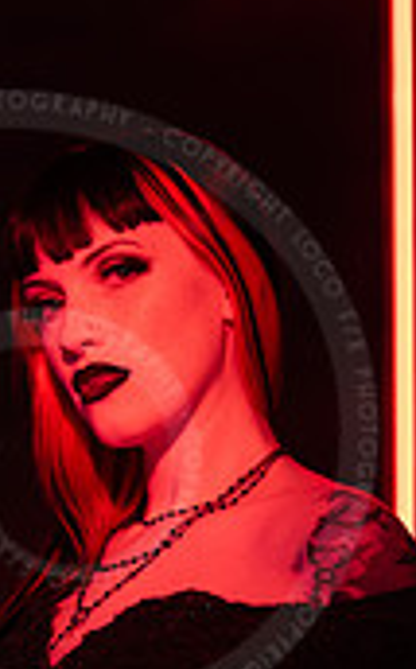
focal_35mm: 227
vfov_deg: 9.2
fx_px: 4132
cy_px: 564
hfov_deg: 5.8
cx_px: 109
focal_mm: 85
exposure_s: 1/320
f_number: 1.2
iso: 320
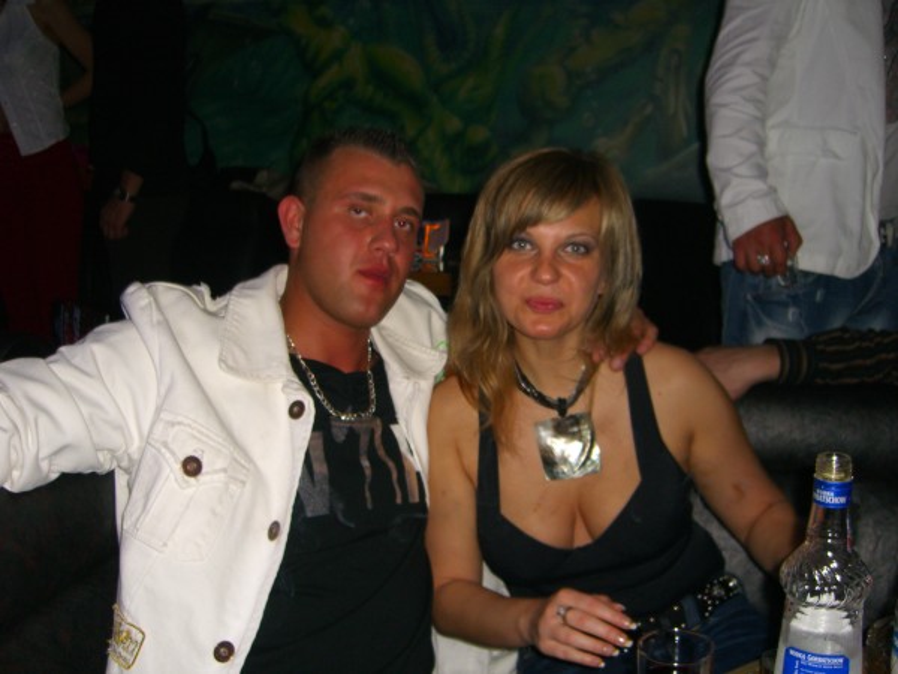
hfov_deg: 49.0
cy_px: 337
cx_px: 449
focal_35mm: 38
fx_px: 986
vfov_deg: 37.7
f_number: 2.8
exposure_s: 1/60
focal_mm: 7.9
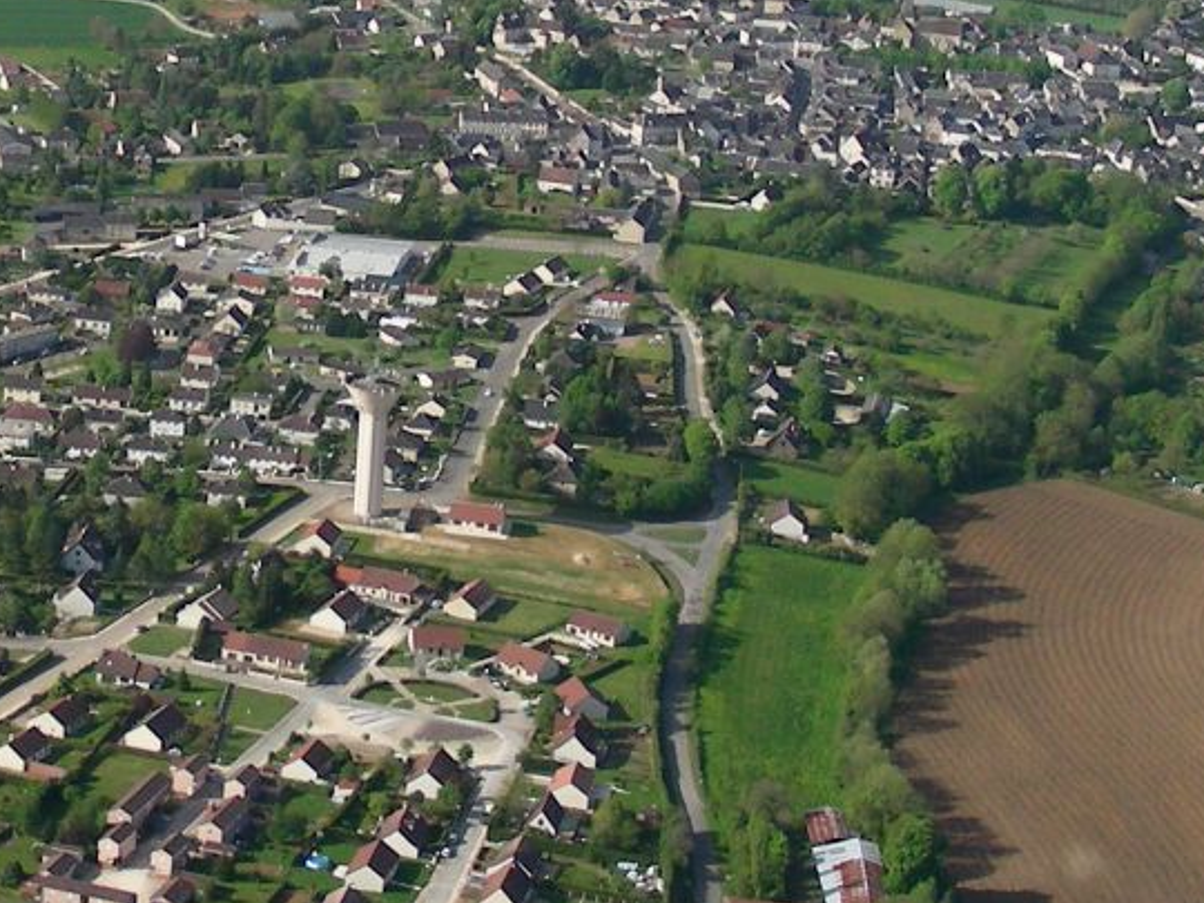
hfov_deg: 19.6
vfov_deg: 14.8
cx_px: 203
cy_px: 89
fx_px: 3443
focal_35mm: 99
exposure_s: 1/562
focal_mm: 6.3
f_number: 4
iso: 50
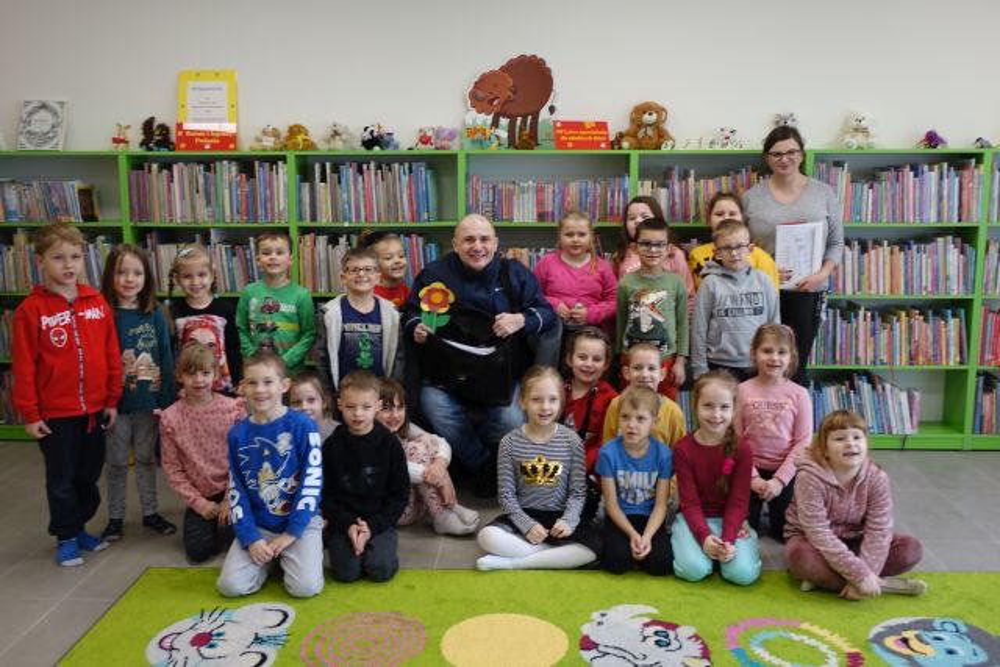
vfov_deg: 37.9
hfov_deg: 54.4
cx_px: 500
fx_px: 972
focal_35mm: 35
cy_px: 334
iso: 160
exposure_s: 1/40
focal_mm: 12.83
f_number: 2.8
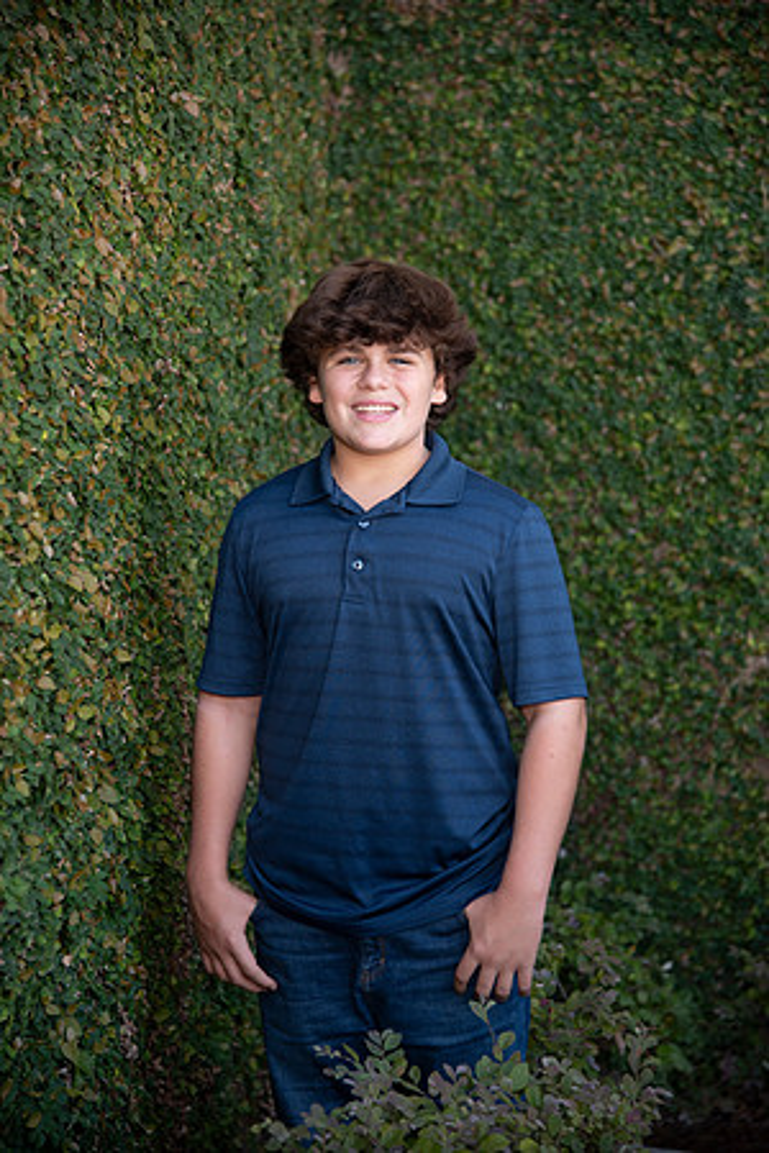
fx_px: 2755
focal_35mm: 86
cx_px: 384
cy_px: 576
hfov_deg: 15.9
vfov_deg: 23.6
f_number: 4
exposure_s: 1/250
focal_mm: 86
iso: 640
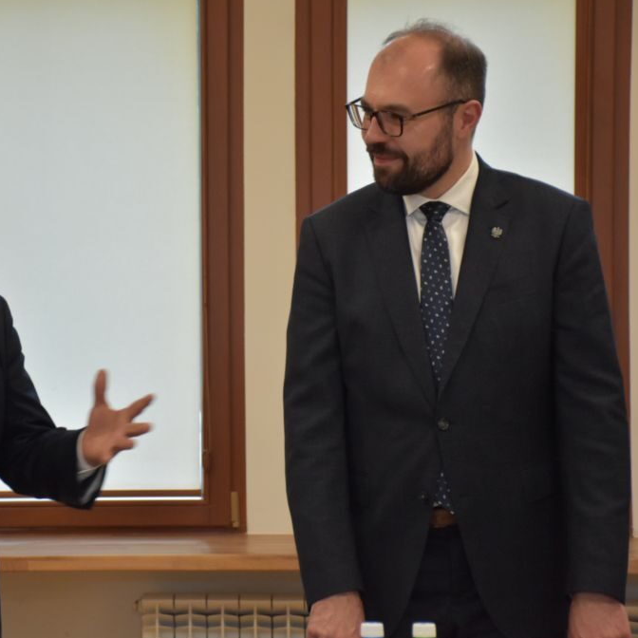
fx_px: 3037
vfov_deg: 12.0
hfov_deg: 12.0
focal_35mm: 146
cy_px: 316
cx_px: 194
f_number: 5
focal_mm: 75
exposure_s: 1/125
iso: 1600
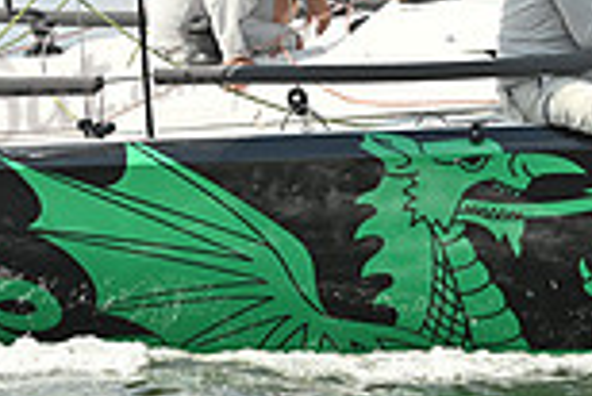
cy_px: 275
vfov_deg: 5.2
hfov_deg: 7.8
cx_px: 415
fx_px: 4329
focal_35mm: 263
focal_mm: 70
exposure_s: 1/1600
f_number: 5
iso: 320
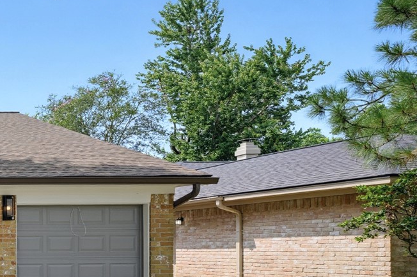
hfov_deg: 26.6
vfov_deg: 25.9
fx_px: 579
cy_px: 258
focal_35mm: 50
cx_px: -229
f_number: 8
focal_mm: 15
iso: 200
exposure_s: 1/320
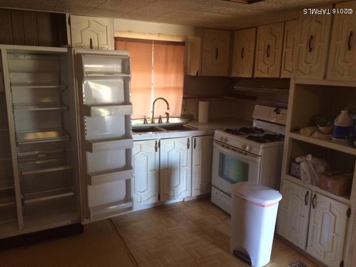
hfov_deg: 61.7
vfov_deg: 48.2
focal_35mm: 29
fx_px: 298
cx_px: 178
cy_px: 134
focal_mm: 4.15
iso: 200
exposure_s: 1/30
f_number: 2.2
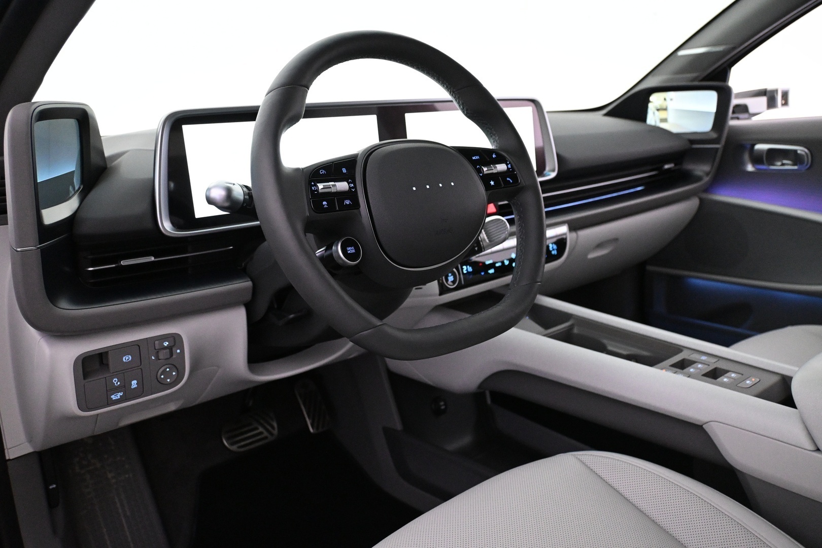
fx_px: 702
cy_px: 274
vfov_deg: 42.6
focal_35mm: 31
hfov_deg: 60.7
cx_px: 411
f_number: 3.8
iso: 4000
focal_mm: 20.5
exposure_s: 1/80
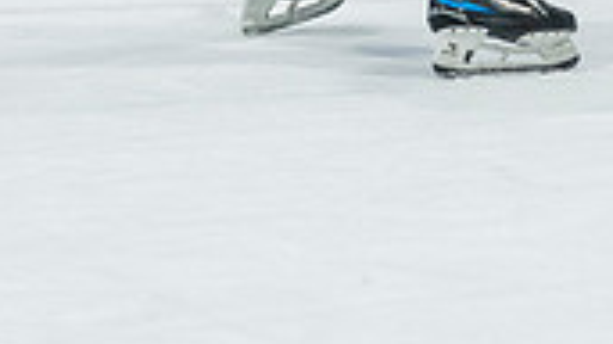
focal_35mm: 587
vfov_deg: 2.1
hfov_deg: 3.7
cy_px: -219
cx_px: 447
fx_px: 9537
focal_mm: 98
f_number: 3.2
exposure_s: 1/1000
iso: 1600
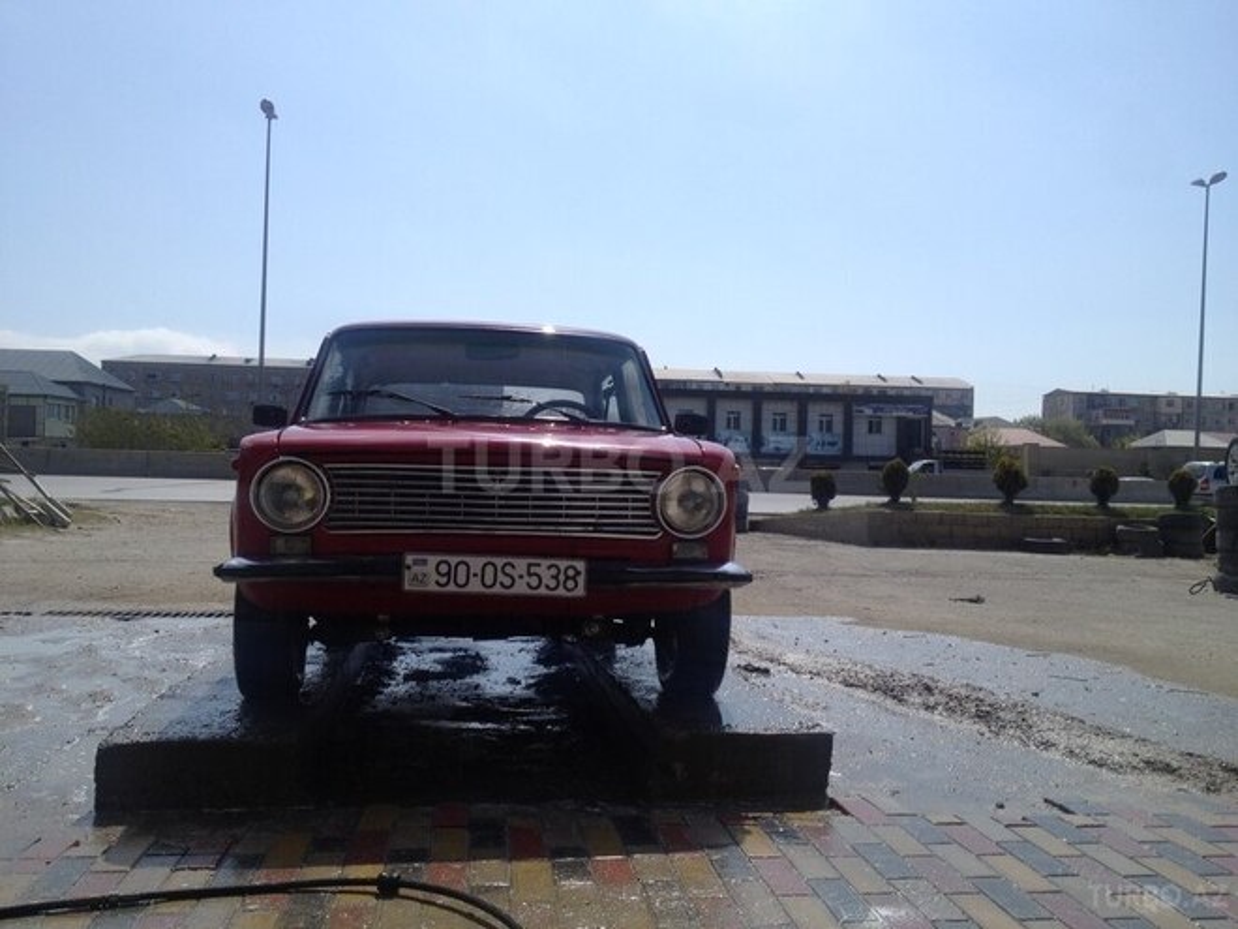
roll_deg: -2.2
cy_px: 464
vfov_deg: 40.7
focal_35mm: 35
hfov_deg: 52.6
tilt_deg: -2.0
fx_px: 1252
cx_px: 619
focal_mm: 4.28
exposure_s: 1/2632
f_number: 2.4
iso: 50
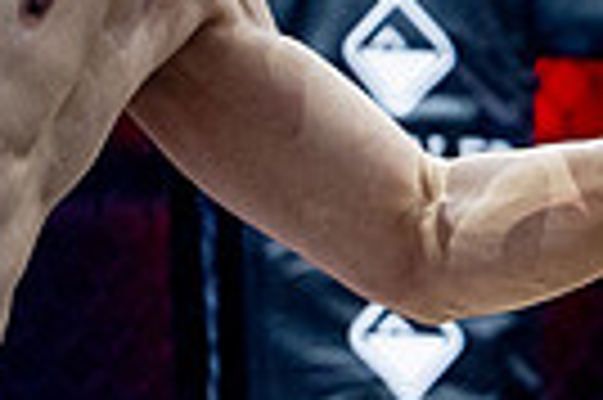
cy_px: -192
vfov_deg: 3.3
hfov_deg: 4.9
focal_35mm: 420
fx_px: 7026
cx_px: 504
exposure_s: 1/1250
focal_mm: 70
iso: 3200
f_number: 2.8
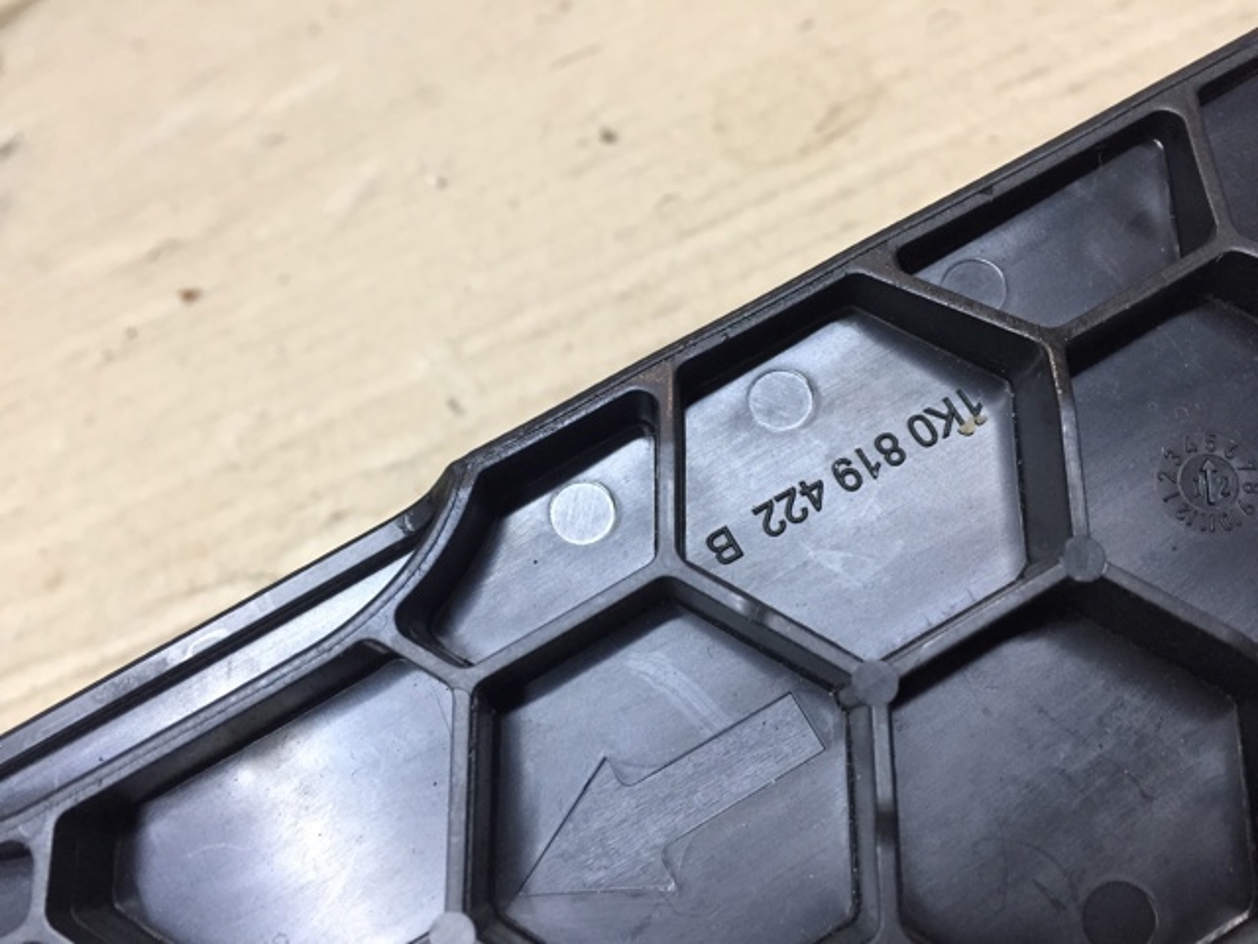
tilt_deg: -46.4
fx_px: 1054
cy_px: 472
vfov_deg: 48.2
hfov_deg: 61.7
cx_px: 629
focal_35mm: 29
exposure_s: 1/33
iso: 64
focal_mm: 4.15
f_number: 2.2
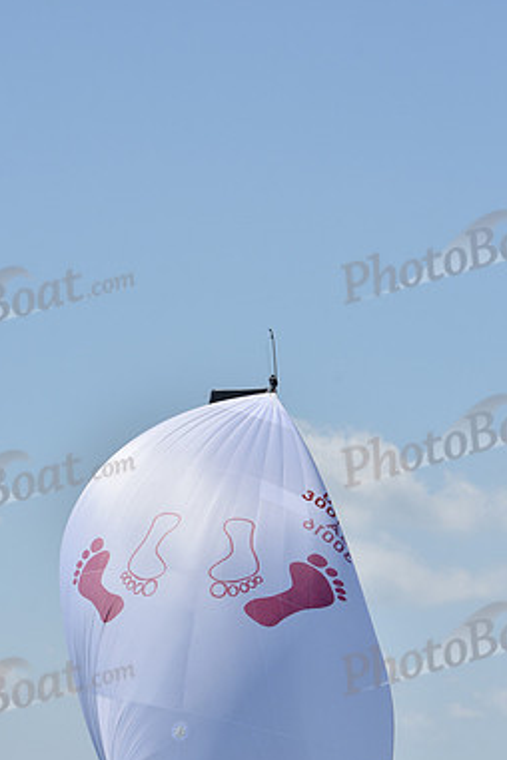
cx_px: 239
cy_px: 569
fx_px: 4182
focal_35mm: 198
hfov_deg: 6.9
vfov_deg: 10.4
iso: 320
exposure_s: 1/1250
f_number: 10
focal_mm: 130
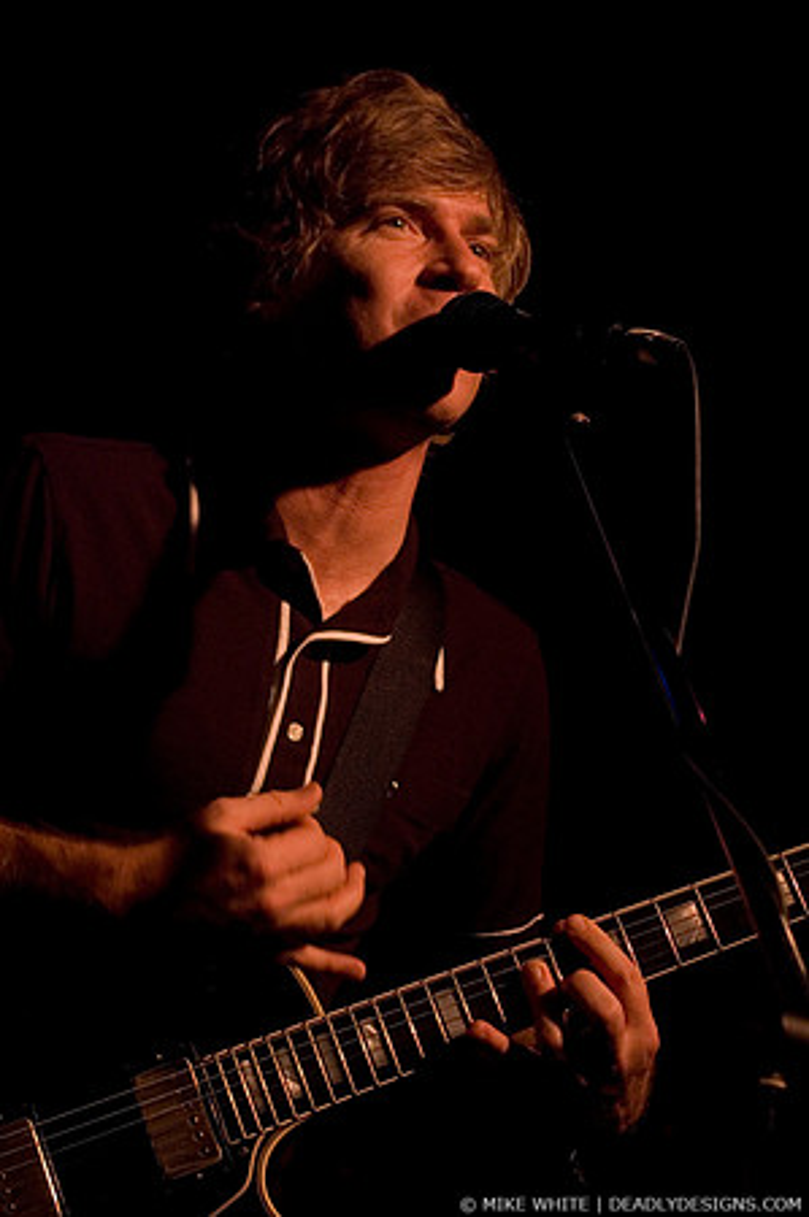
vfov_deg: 23.4
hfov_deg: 15.7
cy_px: 608
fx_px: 2939
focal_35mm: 87
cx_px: 404
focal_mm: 58
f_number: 4
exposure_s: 1/125
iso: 800
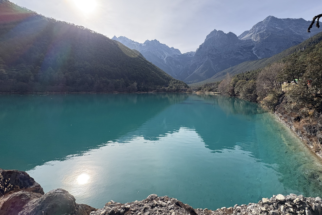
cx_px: 170
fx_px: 143
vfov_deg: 73.3
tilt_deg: +0.3
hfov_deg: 96.6
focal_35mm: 16
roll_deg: -0.3
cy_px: 91
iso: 64
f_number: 2.2
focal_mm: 2.22
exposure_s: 1/1143
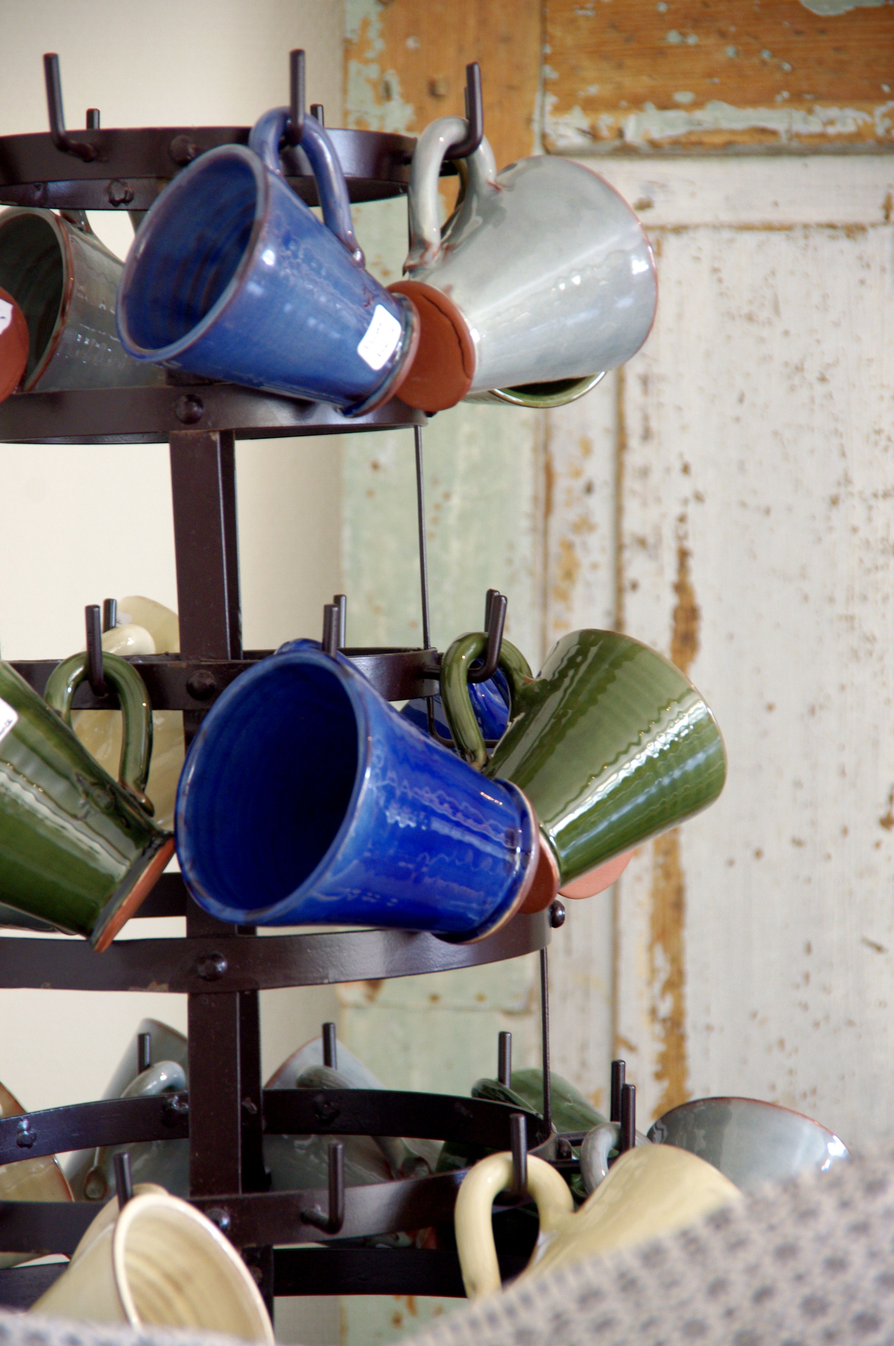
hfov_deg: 9.1
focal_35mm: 150
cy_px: 673
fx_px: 5602
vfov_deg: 13.7
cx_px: 447
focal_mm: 100
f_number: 5.6
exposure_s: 1/15
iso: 800
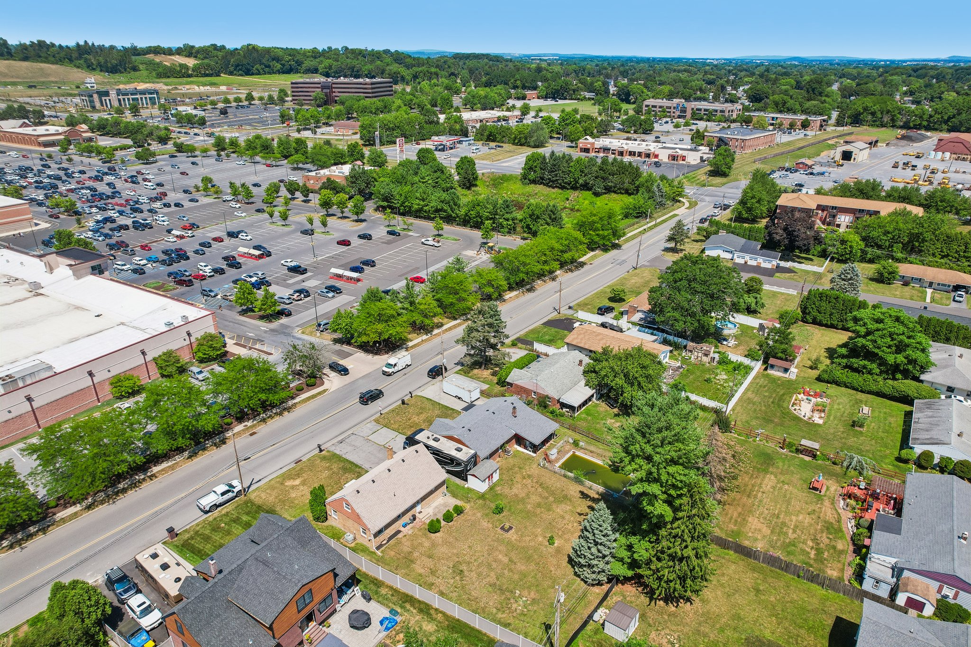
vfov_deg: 57.2
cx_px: 486
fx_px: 593
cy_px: 324
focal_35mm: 22
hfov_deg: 78.6
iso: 140
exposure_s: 1/2500
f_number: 2.8
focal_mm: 8.4
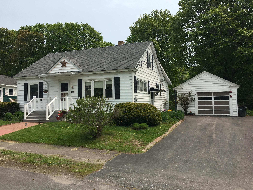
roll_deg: +0.8
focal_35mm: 29
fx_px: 212
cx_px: 126
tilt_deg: +2.9
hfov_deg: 61.7
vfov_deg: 48.2
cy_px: 95
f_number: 2.2
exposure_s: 1/1832
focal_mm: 4.15
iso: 25
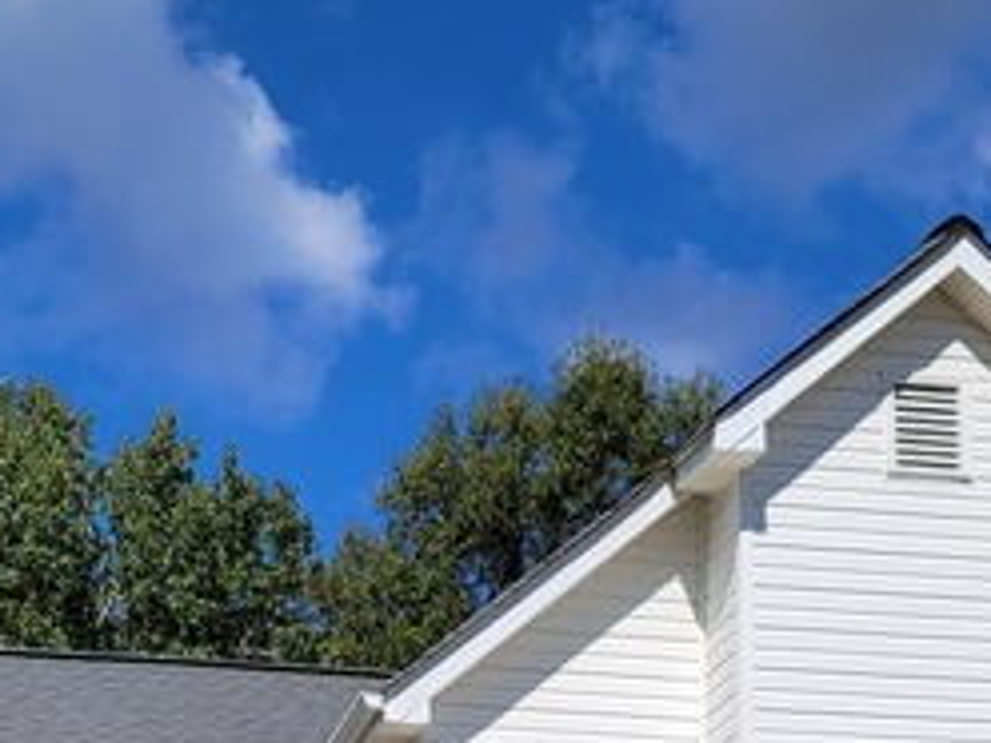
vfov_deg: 16.1
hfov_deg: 22.8
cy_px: 1122
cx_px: 120
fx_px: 2405
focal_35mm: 84
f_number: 1.8
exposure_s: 1/3999
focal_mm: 5.4
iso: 40
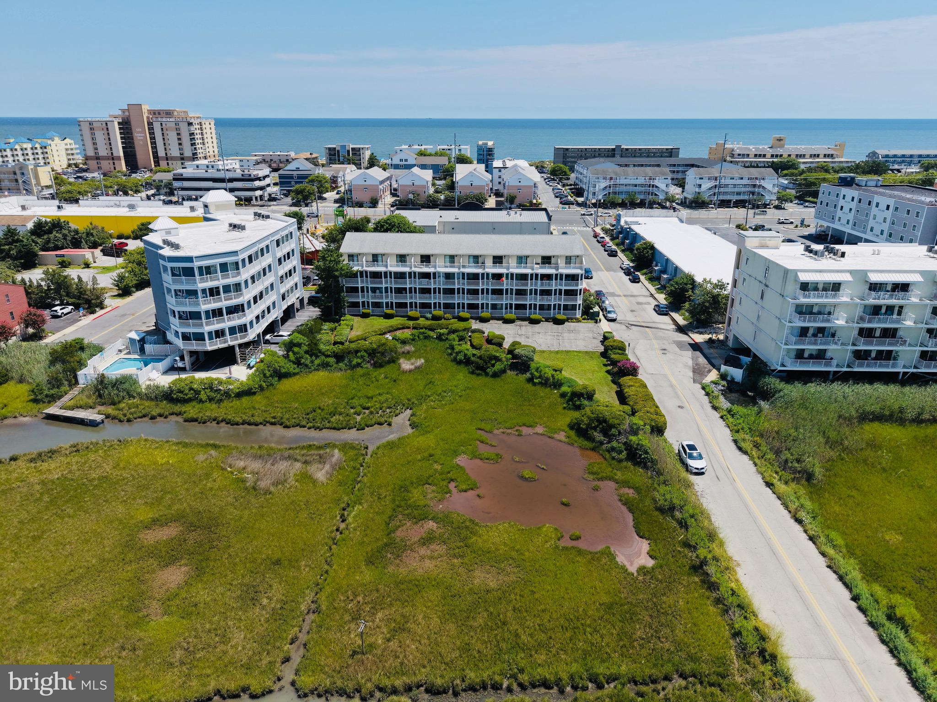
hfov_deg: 71.6
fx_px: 650
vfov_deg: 56.8
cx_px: 468
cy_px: 351
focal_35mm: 24
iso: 270
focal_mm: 8.67
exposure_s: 1/8000
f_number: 1.8
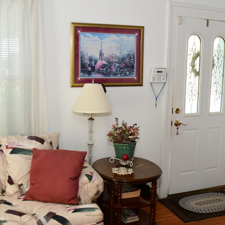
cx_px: 120
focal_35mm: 46
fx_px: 338
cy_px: 112
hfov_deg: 36.8
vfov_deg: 36.8
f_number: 3.5
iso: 2000
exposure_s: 1/640
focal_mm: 18
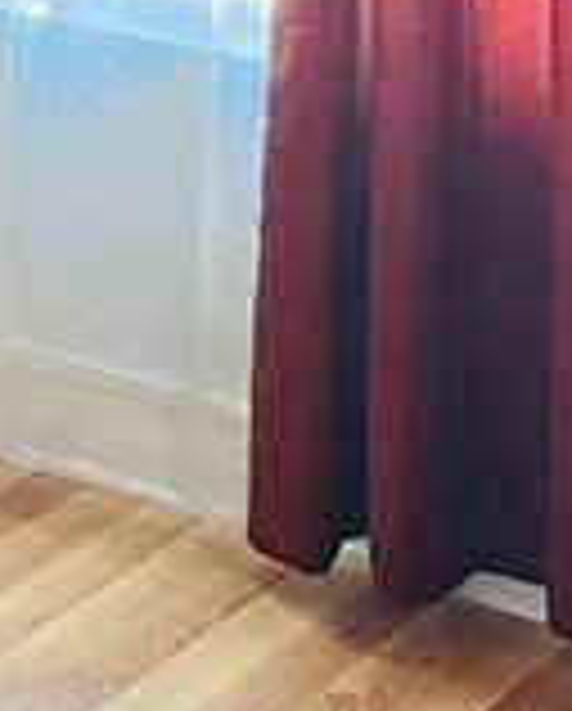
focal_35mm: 164
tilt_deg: -3.7
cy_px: -711
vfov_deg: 10.7
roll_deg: +0.6
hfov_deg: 8.0
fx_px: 3460
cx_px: -1194
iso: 250
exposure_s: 1/60
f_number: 1.5
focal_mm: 5.7
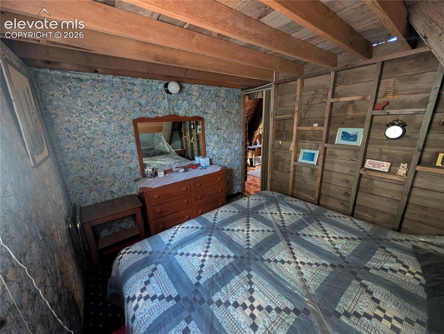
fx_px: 154
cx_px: 222
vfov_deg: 94.7
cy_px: 167
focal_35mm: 12
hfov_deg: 110.5
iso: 382
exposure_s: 1/23.8
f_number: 1.7
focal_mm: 2.02
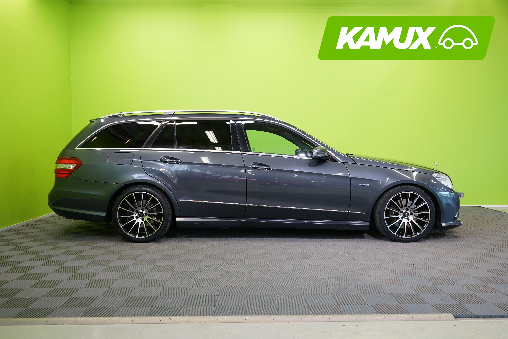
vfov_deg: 43.6
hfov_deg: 61.9
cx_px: 254
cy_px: 170
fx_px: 423
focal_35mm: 30
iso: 640
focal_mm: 30
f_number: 6.3
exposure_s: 1/30
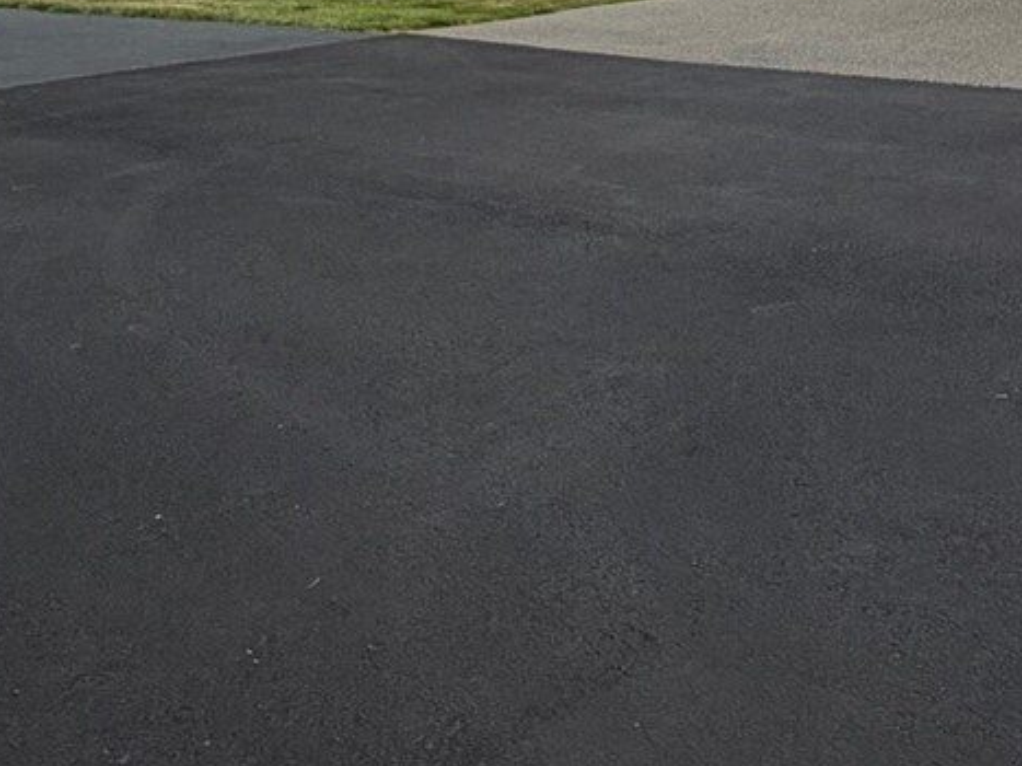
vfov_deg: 26.8
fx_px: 1417
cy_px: -158
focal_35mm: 48
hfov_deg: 38.3
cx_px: 812
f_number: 2.2
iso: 40
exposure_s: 1/574
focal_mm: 2.22
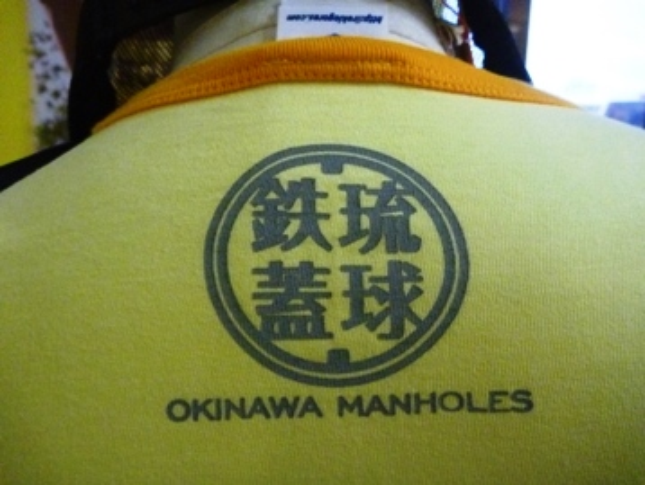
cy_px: 242
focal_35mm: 28
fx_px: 522
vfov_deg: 49.8
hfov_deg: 63.4
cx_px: 322
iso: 800
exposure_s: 1/60
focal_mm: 4.9
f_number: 3.3
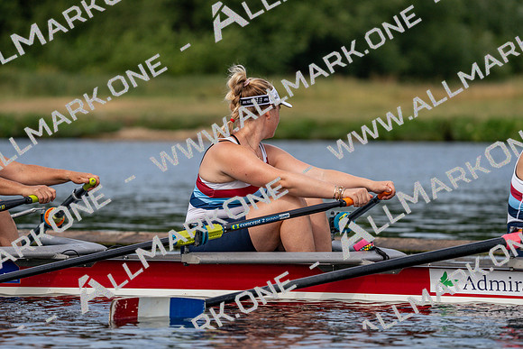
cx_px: 262
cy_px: 174
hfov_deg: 6.2
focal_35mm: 335
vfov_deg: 4.1
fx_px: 4868
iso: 400
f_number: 6.3
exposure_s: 1/1600
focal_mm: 335
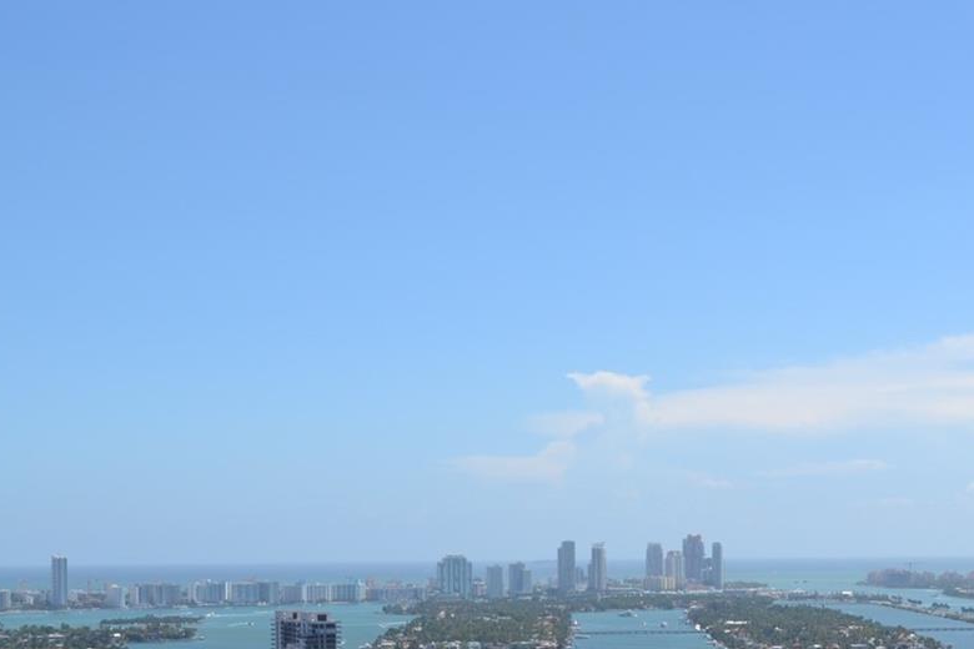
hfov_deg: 25.3
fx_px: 2164
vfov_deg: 16.9
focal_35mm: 80
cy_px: 515
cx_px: 627
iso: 100
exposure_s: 1/250
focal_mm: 26
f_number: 8
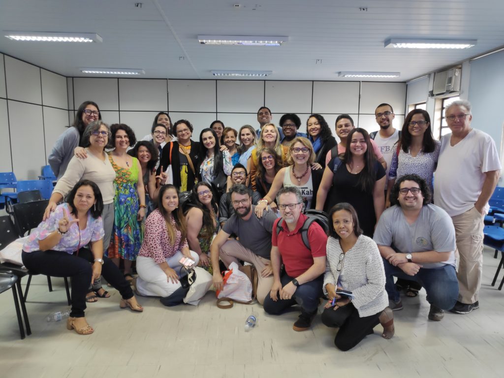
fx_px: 291
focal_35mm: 20
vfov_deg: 66.0
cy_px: 189
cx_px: 252
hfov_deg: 81.7
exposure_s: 1/60
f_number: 1.9
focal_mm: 3.94
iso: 406
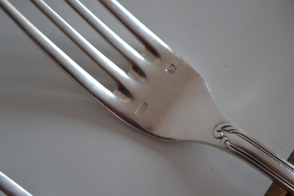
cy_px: 98
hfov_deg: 24.6
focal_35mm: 82
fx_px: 674
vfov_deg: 16.6
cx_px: 147
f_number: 5.6
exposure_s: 1/60
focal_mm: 55
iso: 400
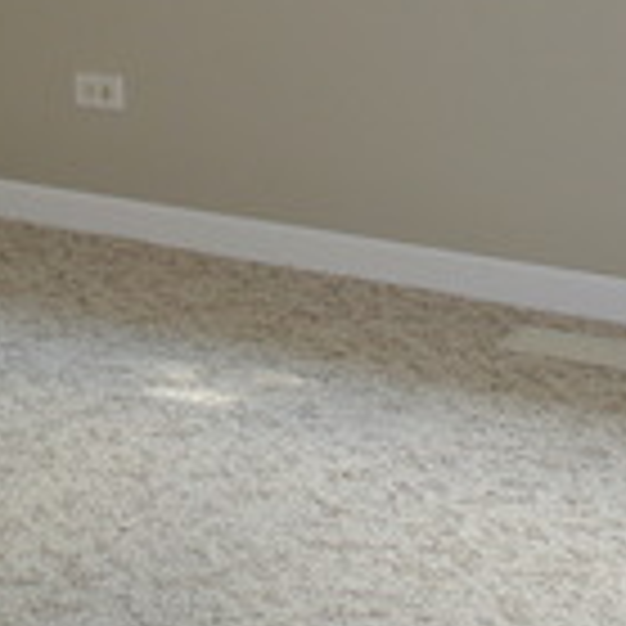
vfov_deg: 15.9
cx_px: 113
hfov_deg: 16.3
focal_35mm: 106
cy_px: -104
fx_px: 2169
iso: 140
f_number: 2.8
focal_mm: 10
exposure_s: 1/60
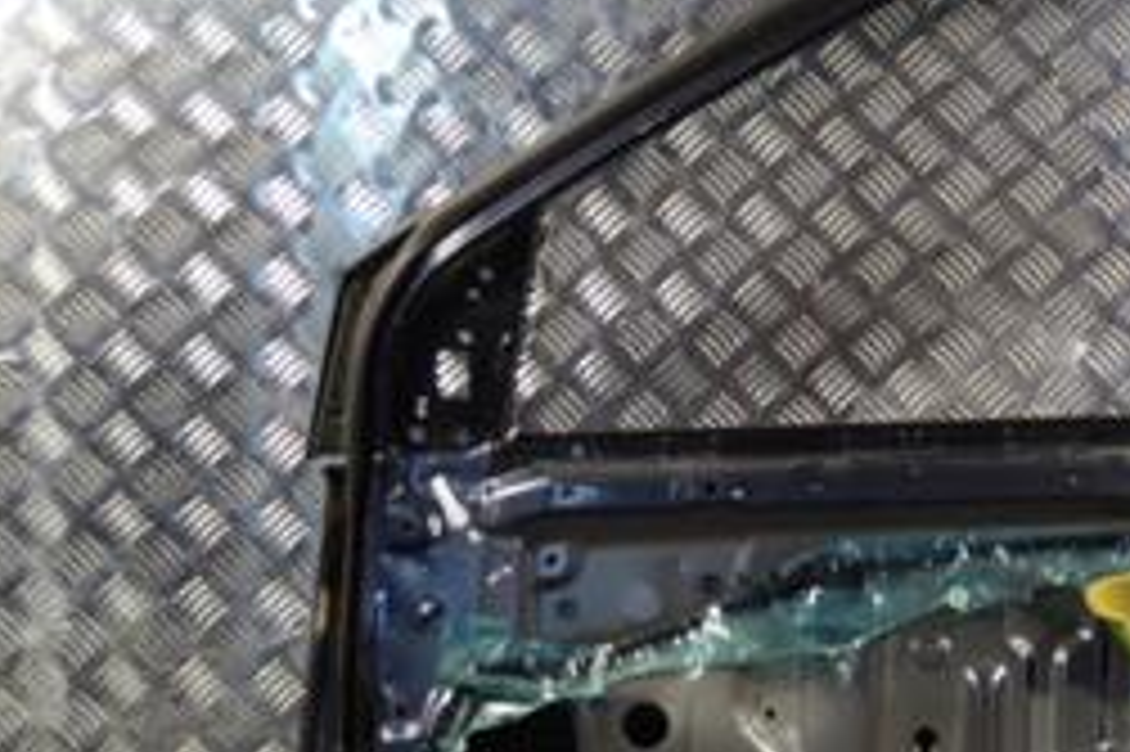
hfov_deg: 23.0
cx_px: 1022
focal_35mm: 86
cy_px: 608
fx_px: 2698
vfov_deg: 15.8
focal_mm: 24
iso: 110
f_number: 4
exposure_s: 1/30
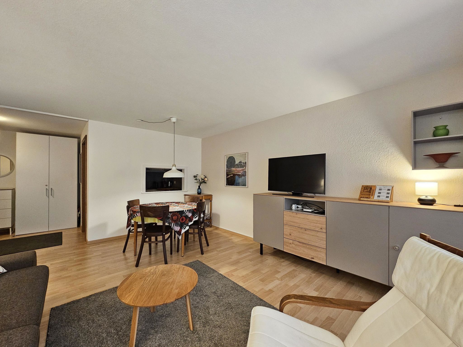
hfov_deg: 106.2
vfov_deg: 89.9
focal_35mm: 13
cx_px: 232
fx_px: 174
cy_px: 174
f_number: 2.2
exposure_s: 1/50
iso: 320
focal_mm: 2.2
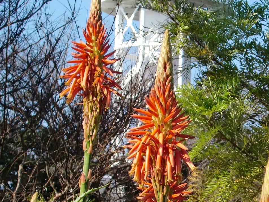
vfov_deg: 10.4
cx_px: 235
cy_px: 165
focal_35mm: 142
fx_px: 1103
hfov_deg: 13.8
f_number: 4.1
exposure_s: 1/400
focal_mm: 11.7
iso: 64
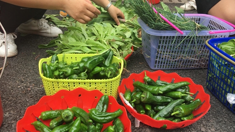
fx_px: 212
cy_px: 87
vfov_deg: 34.3
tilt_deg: -33.0
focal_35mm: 34
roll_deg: -0.7
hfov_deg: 58.0
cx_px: 111
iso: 25
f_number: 2.2
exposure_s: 1/285
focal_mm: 4.15
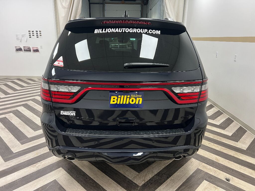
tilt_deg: -17.6
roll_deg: -0.4
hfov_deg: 67.3
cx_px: 128
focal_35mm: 26
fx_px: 192
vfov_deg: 53.1
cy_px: 96
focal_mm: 5.7
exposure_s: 1/60
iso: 80
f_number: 1.5
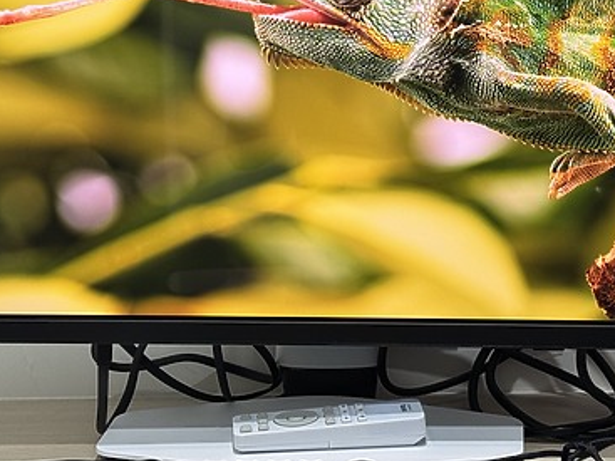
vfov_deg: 14.5
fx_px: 1812
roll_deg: +0.3
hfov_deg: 19.2
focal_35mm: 102
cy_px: 147
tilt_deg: -7.5
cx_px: 427
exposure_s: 1/60
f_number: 1.78
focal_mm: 6.76
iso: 64
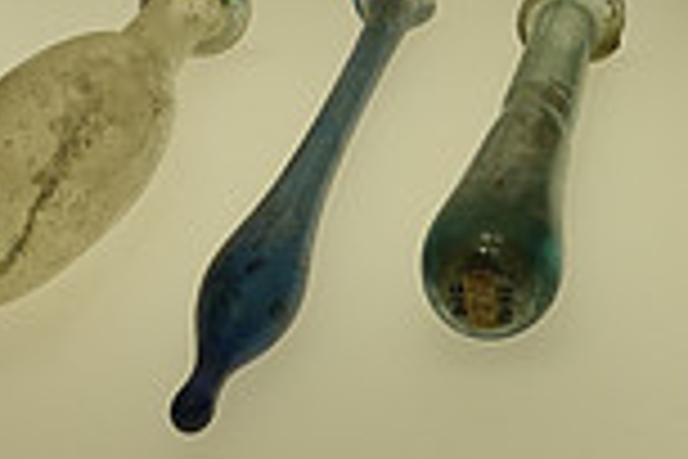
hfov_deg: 18.7
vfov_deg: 12.8
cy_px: 47
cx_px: 697
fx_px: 2026
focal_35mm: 106
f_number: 4
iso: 125
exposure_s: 1/125
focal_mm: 10.33
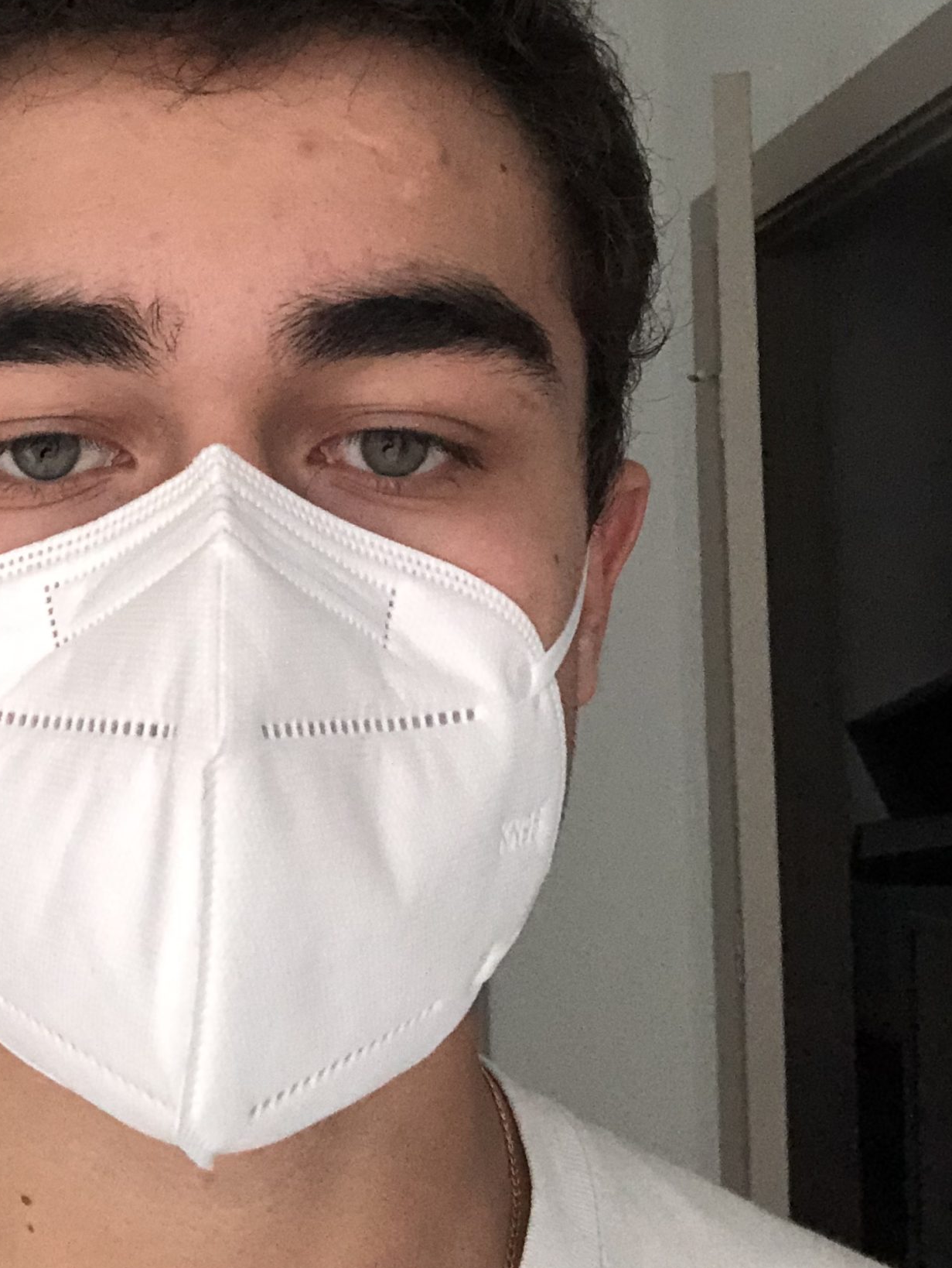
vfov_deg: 37.7
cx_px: 215
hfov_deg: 28.6
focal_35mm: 50
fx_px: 1831
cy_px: 423
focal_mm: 2.87
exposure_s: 1/60
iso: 320
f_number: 2.2
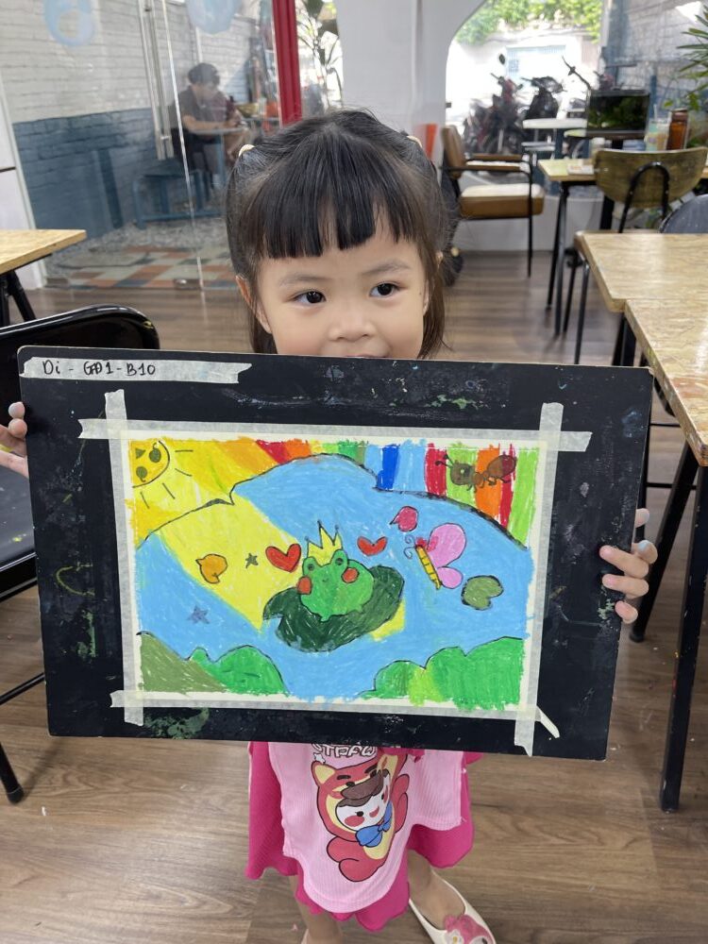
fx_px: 682
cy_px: 472
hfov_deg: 54.9
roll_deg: +2.4
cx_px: 354
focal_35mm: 25
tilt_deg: -28.1
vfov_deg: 69.4
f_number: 1.6
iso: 64
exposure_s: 1/100
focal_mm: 5.1
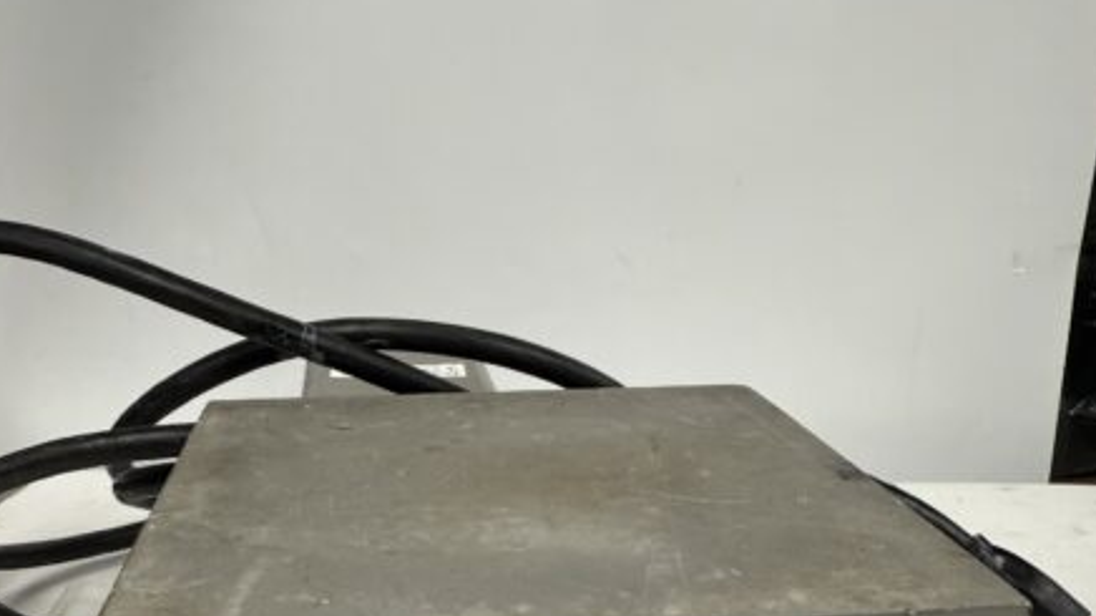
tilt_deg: -22.4
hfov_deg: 55.3
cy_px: 679
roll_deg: -0.1
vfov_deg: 29.5
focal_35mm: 36
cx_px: 553
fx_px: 1046
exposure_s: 1/120
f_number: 2.2
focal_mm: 2.22
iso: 100
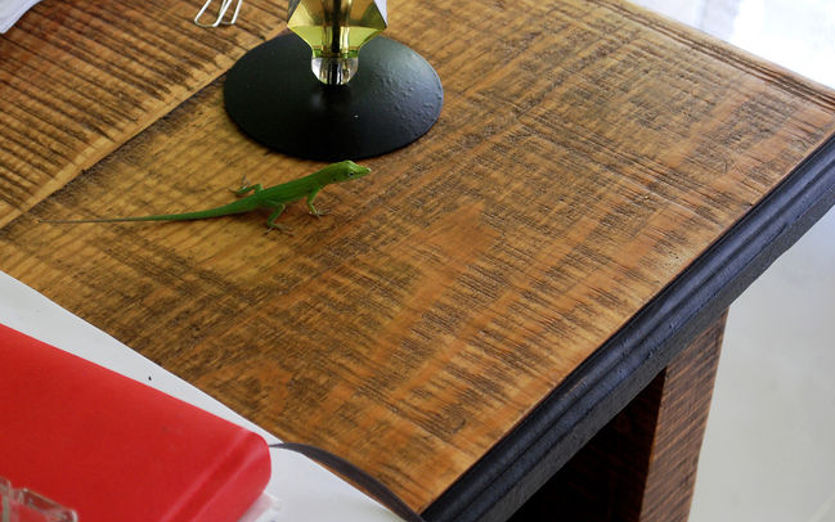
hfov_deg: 17.8
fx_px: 2657
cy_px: 190
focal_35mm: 117
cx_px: 291
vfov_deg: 11.2
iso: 400
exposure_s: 1/25
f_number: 5.6
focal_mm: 55
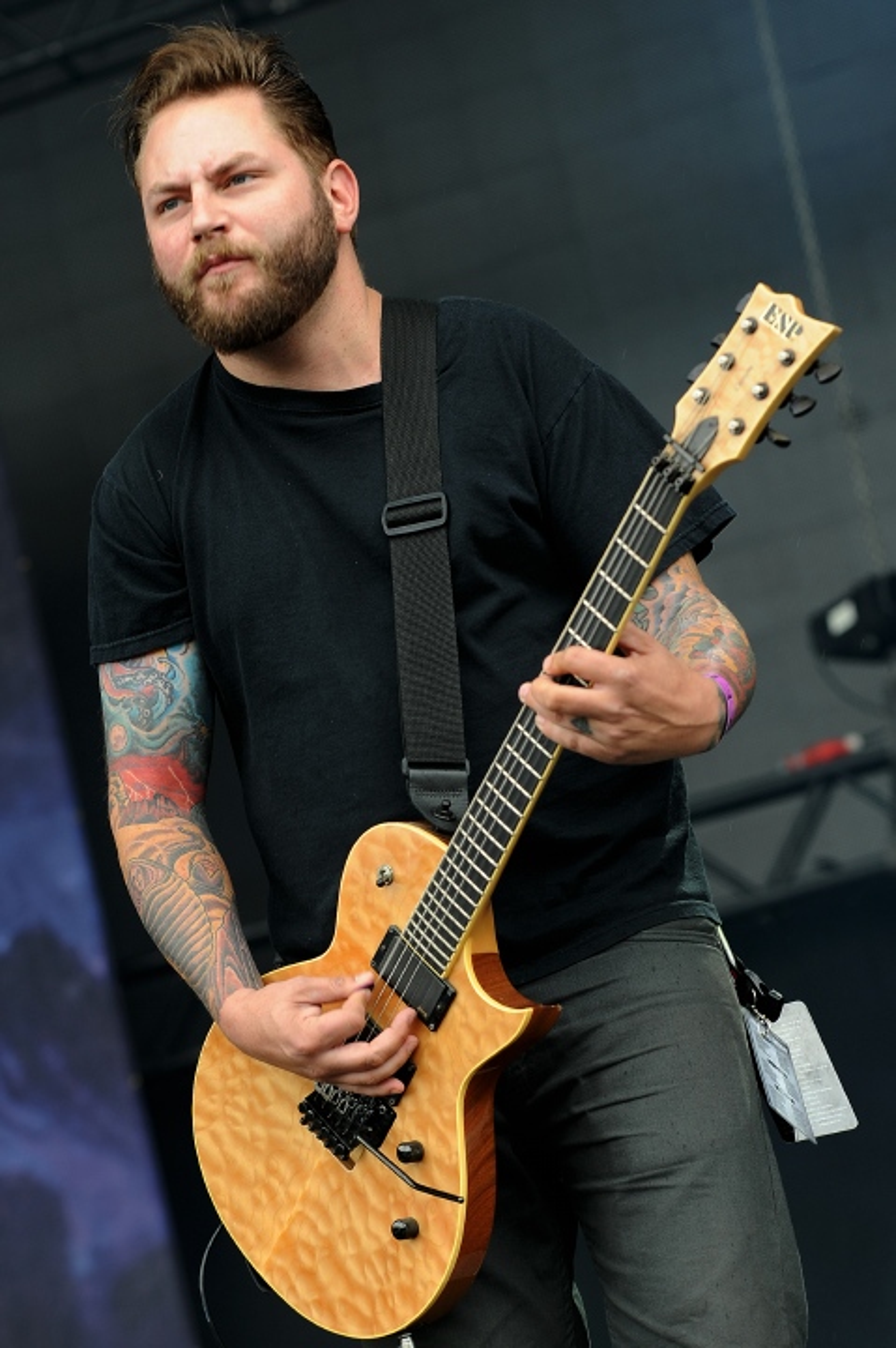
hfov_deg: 14.4
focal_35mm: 95
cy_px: 674
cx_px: 448
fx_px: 3552
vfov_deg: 21.5
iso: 200
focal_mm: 95
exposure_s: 1/250
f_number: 4.5
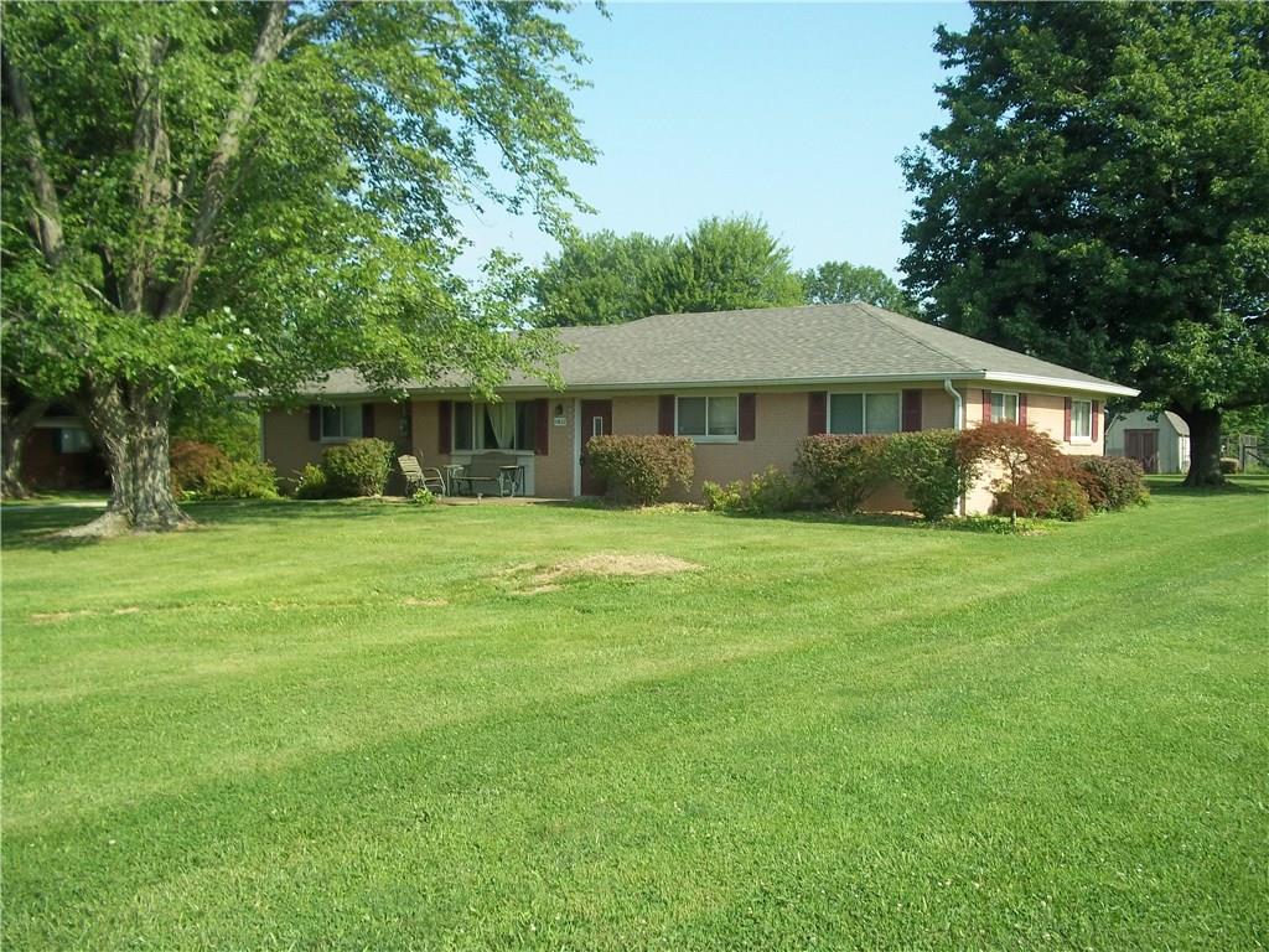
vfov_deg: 39.7
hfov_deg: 51.4
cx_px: 634
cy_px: 476
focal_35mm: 36
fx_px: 1320
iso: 80
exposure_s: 1/100
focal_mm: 6.5
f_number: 8
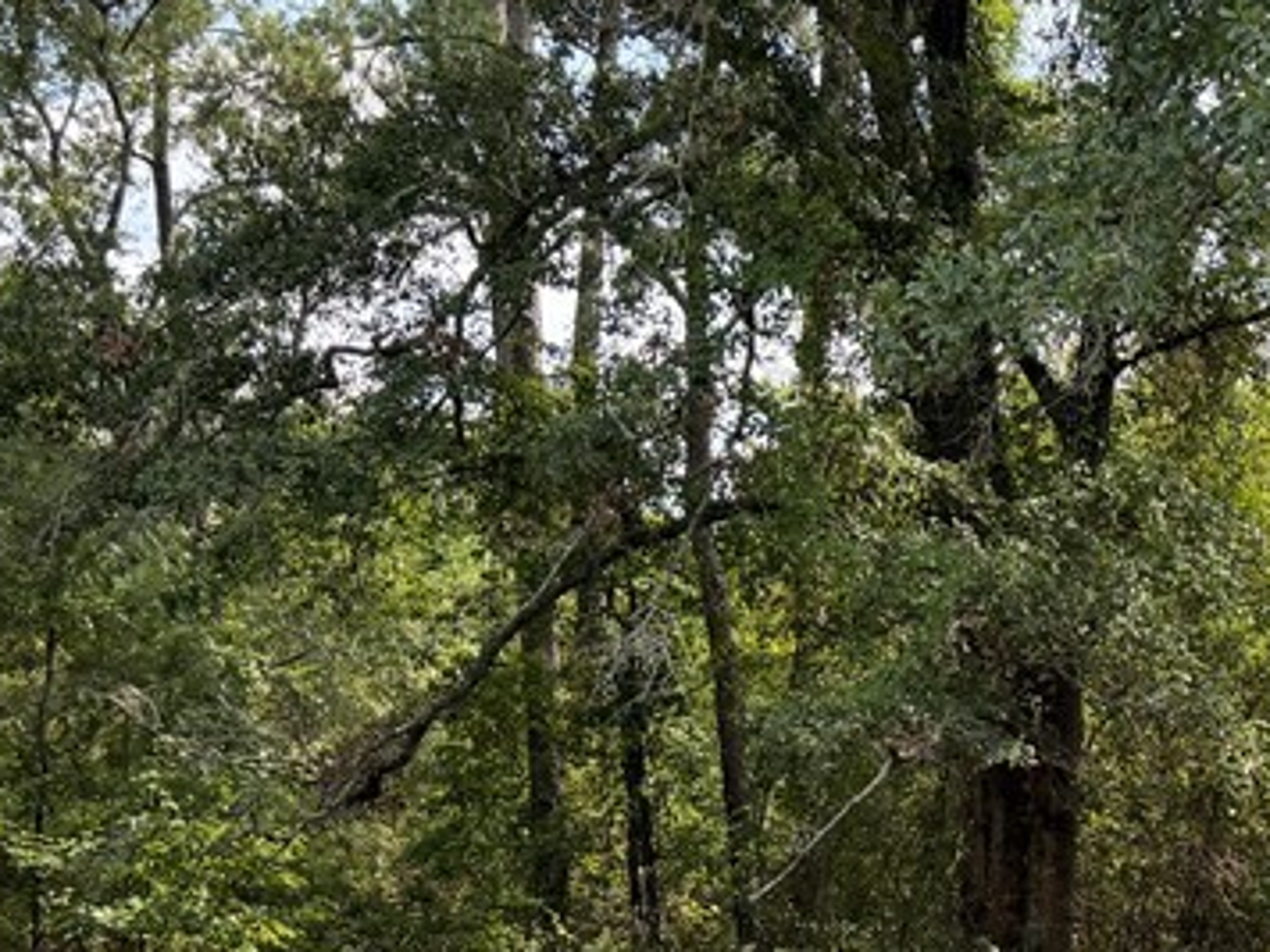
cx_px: 1373
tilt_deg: -1.7
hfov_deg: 26.1
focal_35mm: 69
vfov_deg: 20.6
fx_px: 2531
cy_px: 966
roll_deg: -2.6
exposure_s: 1/1211
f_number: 1.78
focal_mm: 6.76
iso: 100
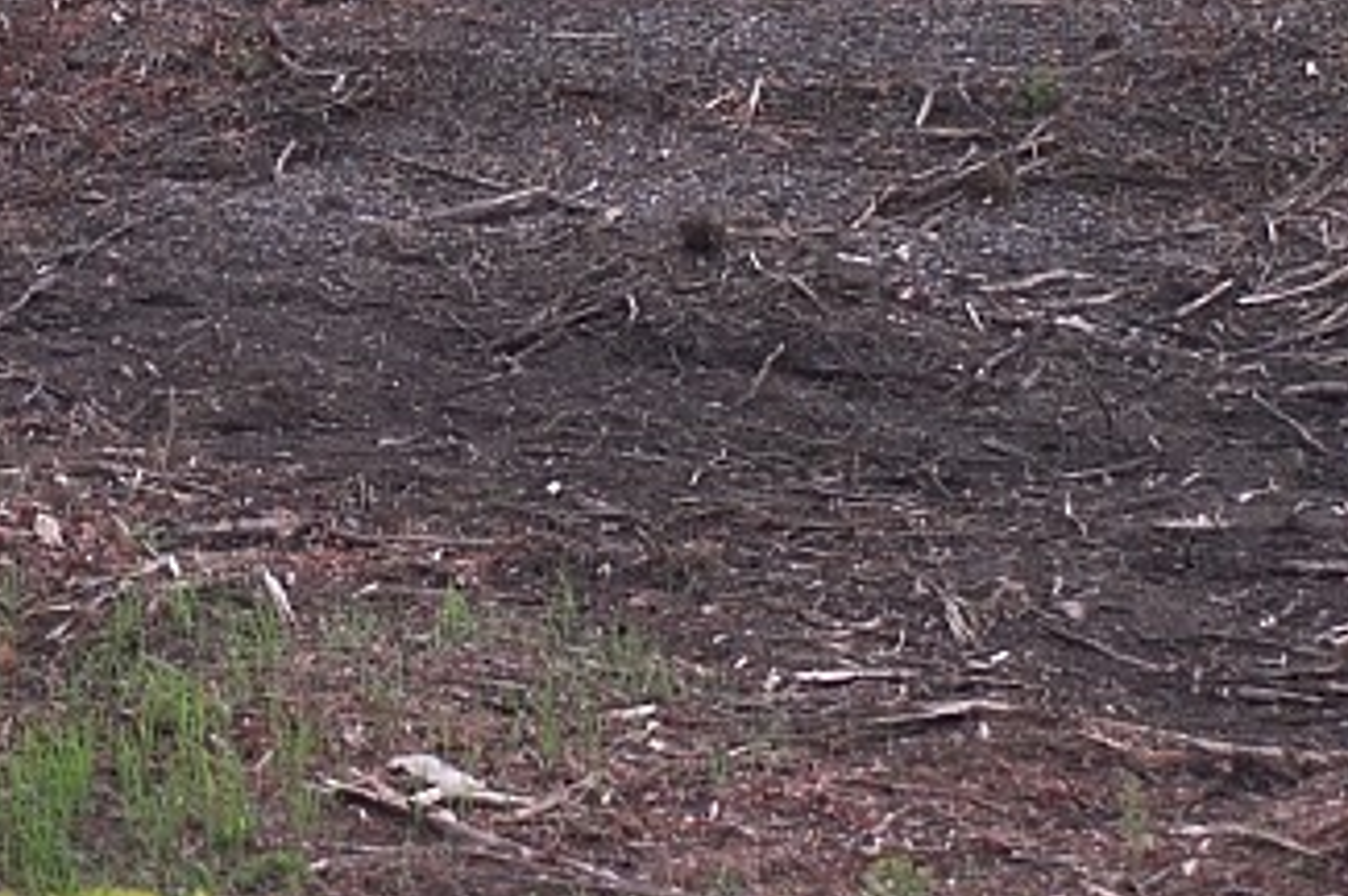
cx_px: 382
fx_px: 4115
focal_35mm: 110
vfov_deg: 12.2
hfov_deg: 18.5
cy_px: -133
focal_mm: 28
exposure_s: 1/50
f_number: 3.5
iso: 500
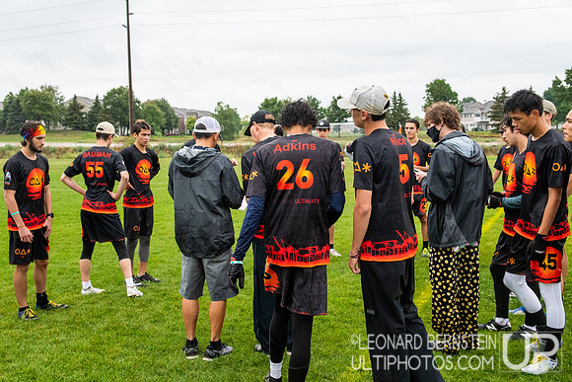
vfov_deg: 32.0
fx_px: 665
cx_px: 265
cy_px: 177
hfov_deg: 46.5
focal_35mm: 42
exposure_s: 1/800
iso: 1600
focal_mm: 26
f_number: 6.3
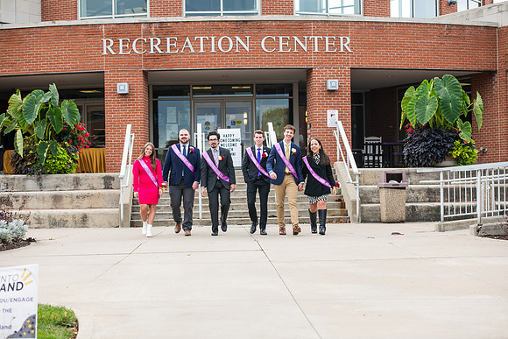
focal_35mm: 80
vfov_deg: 17.1
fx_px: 1129
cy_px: 170
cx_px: 254
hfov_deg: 25.4
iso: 250
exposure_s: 1/400
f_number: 4.5
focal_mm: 80
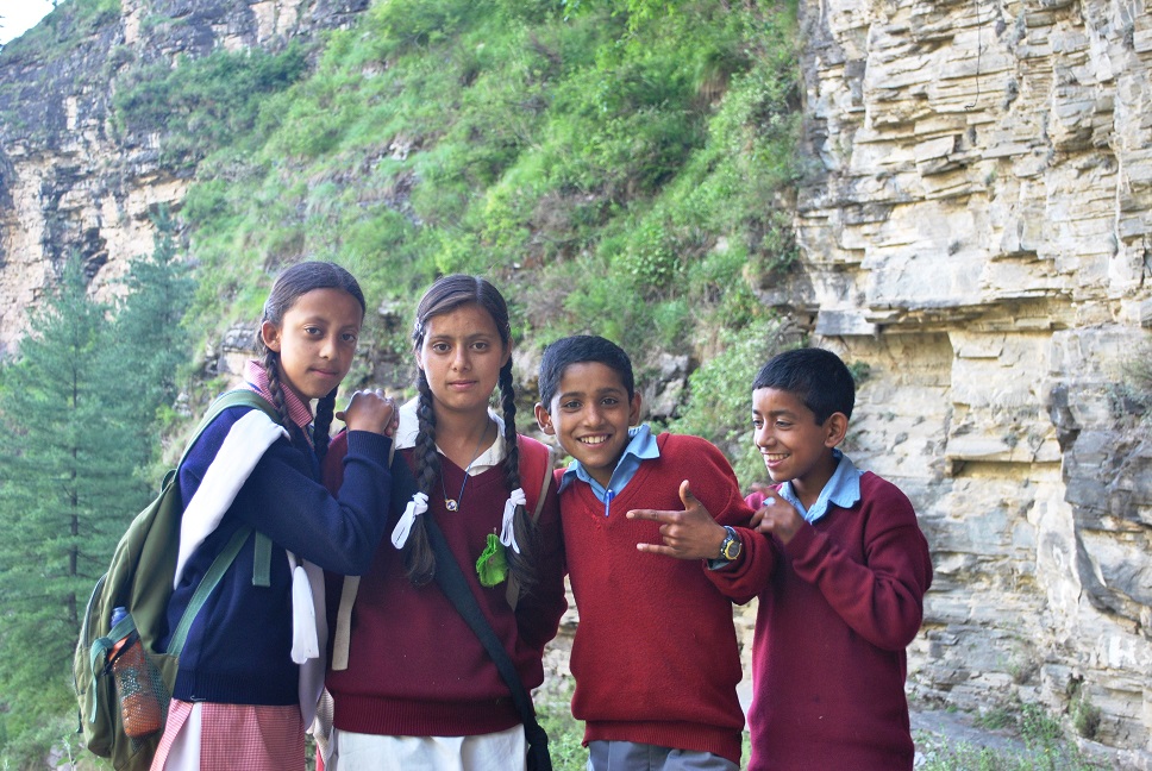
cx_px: 576
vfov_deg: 28.2
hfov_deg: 41.1
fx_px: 1538
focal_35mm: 48
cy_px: 386
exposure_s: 1/30
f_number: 4.8
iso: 280
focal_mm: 32
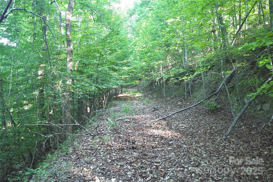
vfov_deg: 43.6
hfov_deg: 61.9
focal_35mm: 30
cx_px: 136
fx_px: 227
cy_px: 91
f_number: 2.8
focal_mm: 30
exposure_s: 1/200
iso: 3200
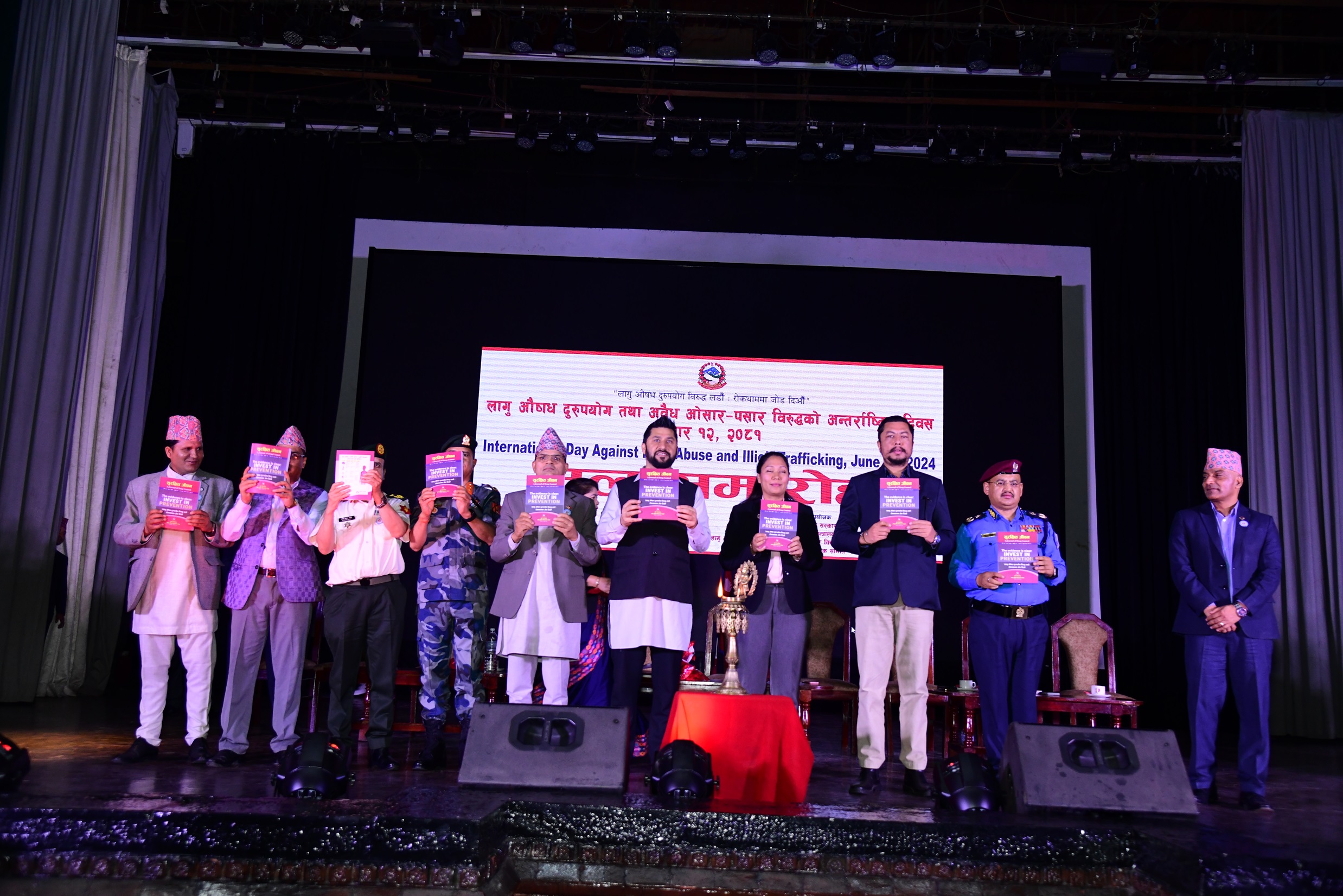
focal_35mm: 32
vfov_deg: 41.1
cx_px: 672
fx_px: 1194
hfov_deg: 58.7
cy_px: 448
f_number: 4.5
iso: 2000
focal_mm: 32
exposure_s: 1/125
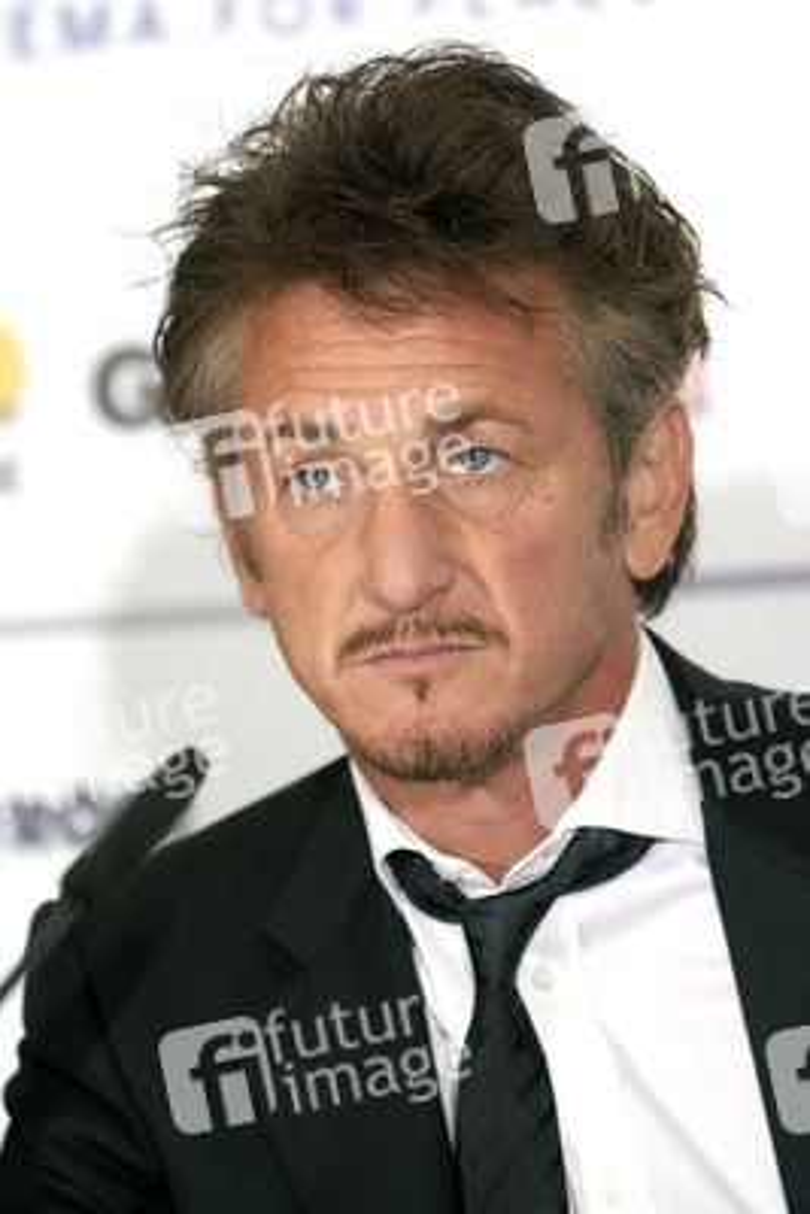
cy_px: 607
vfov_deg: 6.9
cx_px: 405
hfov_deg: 4.6
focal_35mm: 300
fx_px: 10115
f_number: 3.5
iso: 400
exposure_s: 1/200
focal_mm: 200
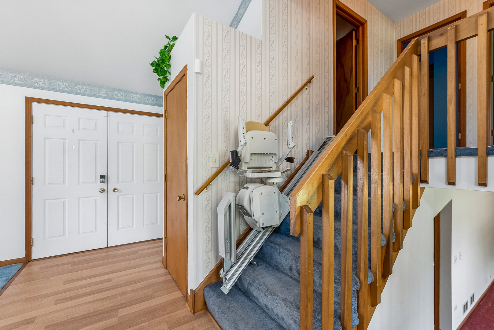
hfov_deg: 100.4
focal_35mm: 15
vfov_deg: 77.4
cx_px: 247
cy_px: 165
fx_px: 206
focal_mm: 10
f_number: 7.1
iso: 400
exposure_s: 1/8
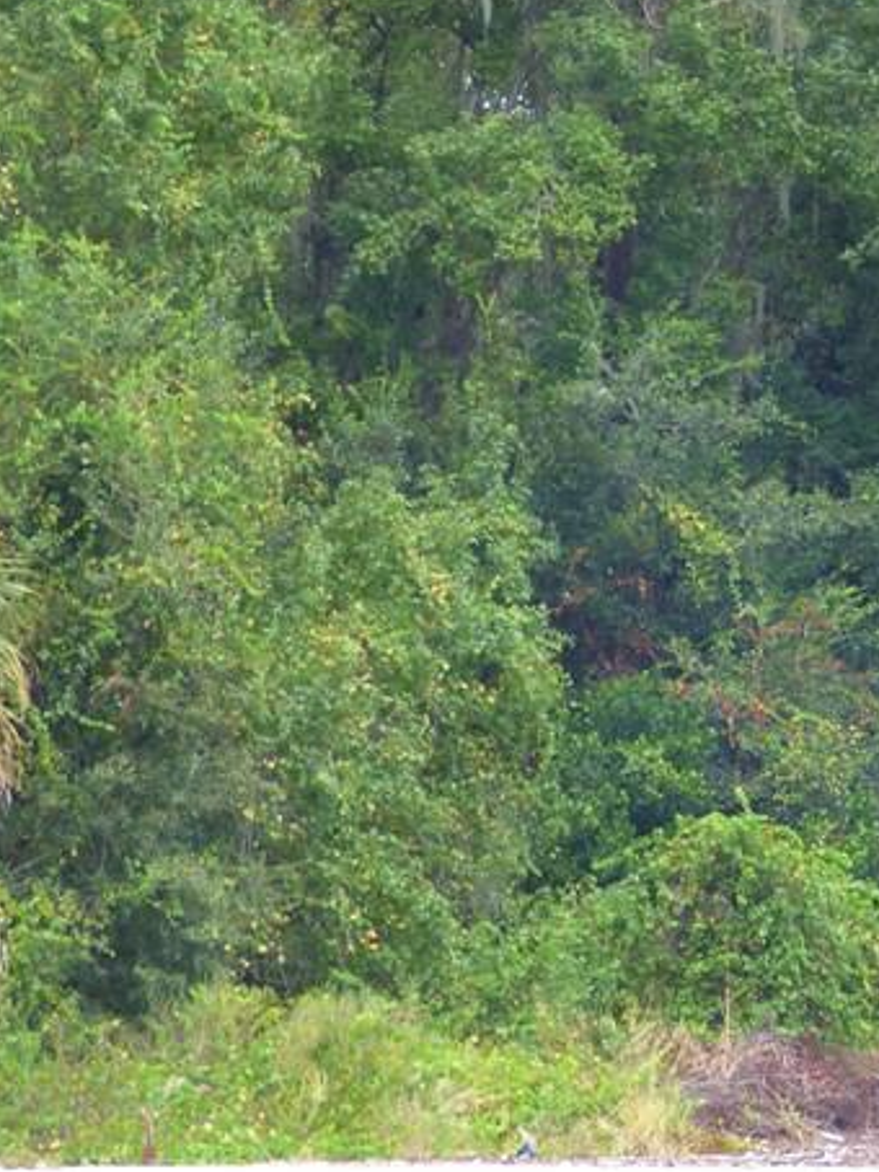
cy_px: 256
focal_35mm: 210
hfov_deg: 7.0
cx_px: 1300
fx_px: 7107
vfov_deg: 9.4
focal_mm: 15.56
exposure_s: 1/60
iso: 125
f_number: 4.6
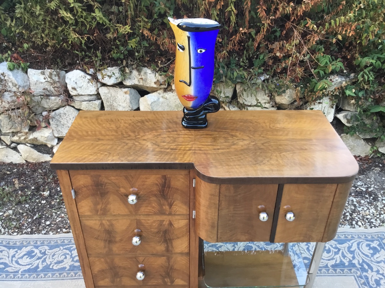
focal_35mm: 31
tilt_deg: -28.8
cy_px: 144
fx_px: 345
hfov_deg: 58.4
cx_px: 192
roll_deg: -1.1
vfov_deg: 45.4
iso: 32
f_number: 2.4
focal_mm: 3.3
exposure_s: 1/33
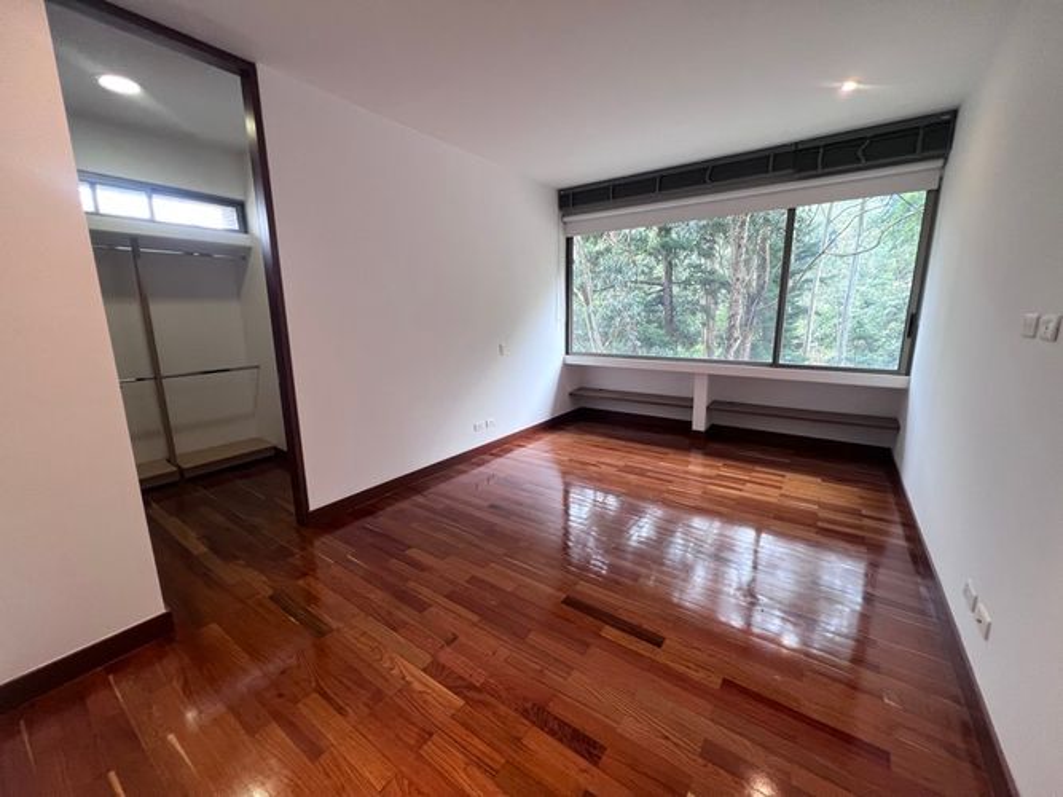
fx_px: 399
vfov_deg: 89.9
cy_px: 398
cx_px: 532
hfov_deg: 106.2
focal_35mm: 13
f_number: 1.8
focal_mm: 1.57
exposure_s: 1/120
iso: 125
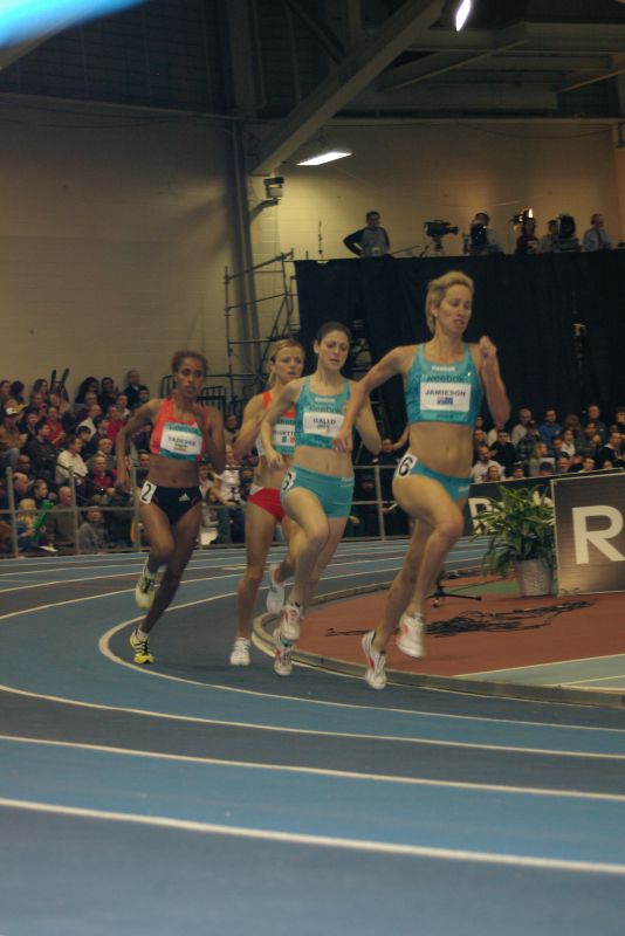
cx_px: 312
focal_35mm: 98
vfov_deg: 20.9
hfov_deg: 14.0
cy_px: 468
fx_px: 2537
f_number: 5.6
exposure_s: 1/125
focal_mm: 65
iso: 800
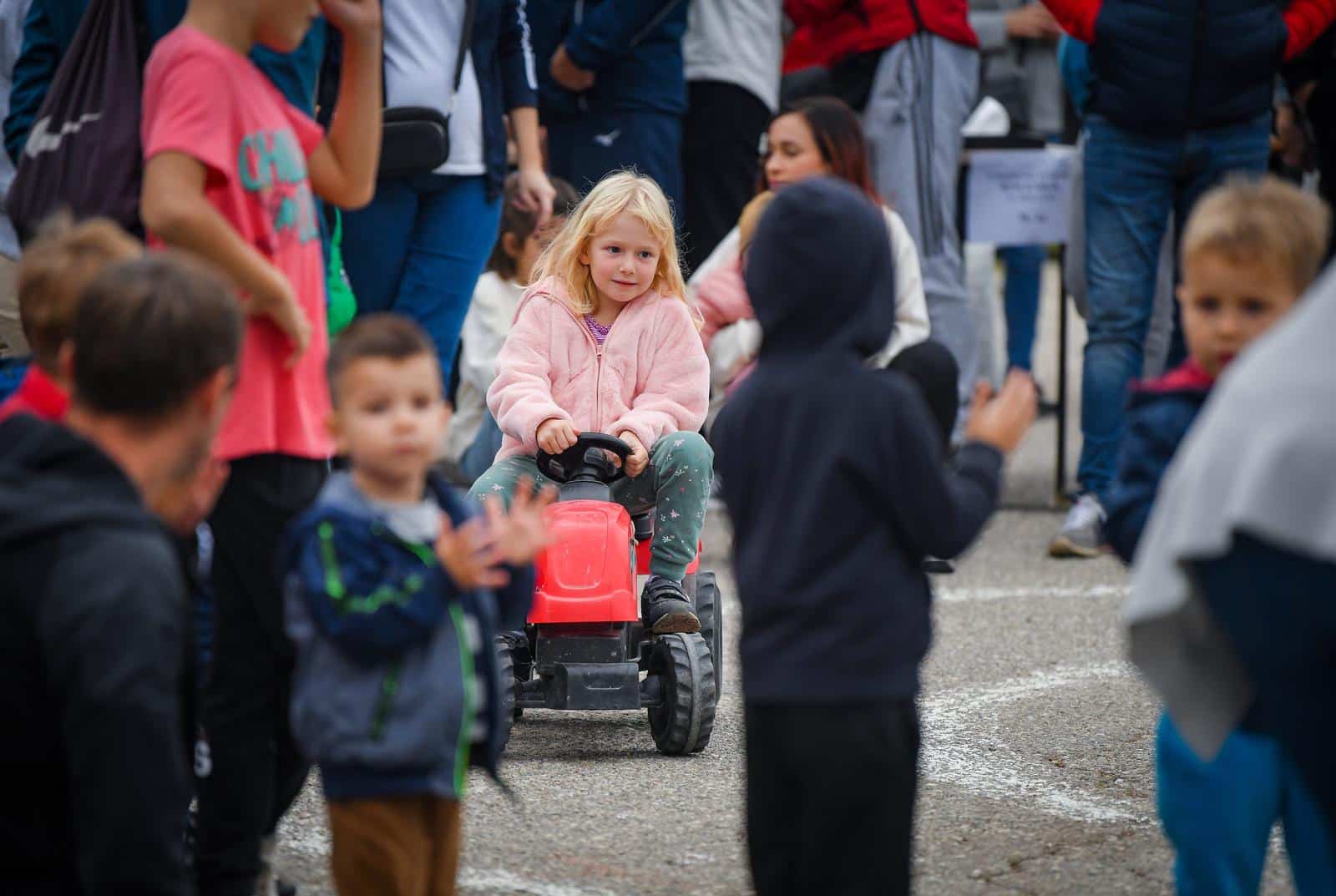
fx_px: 7435
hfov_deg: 10.3
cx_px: 668
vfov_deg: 6.9
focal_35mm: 200
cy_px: 448
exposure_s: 1/640
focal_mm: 200
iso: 800
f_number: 2.8
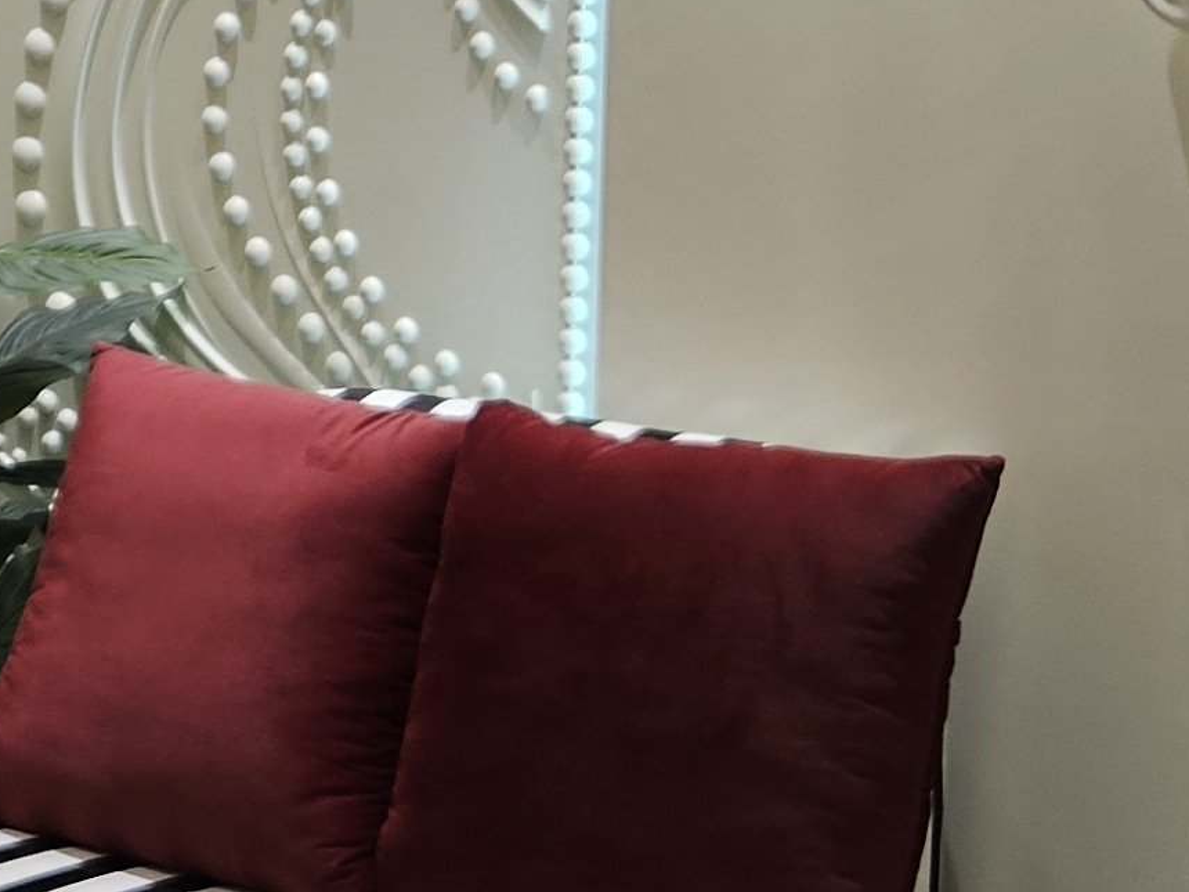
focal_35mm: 107
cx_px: -530
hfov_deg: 16.9
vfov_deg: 13.7
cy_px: 113
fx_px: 3675
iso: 125
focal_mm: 5.4
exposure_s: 1/100
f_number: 1.8
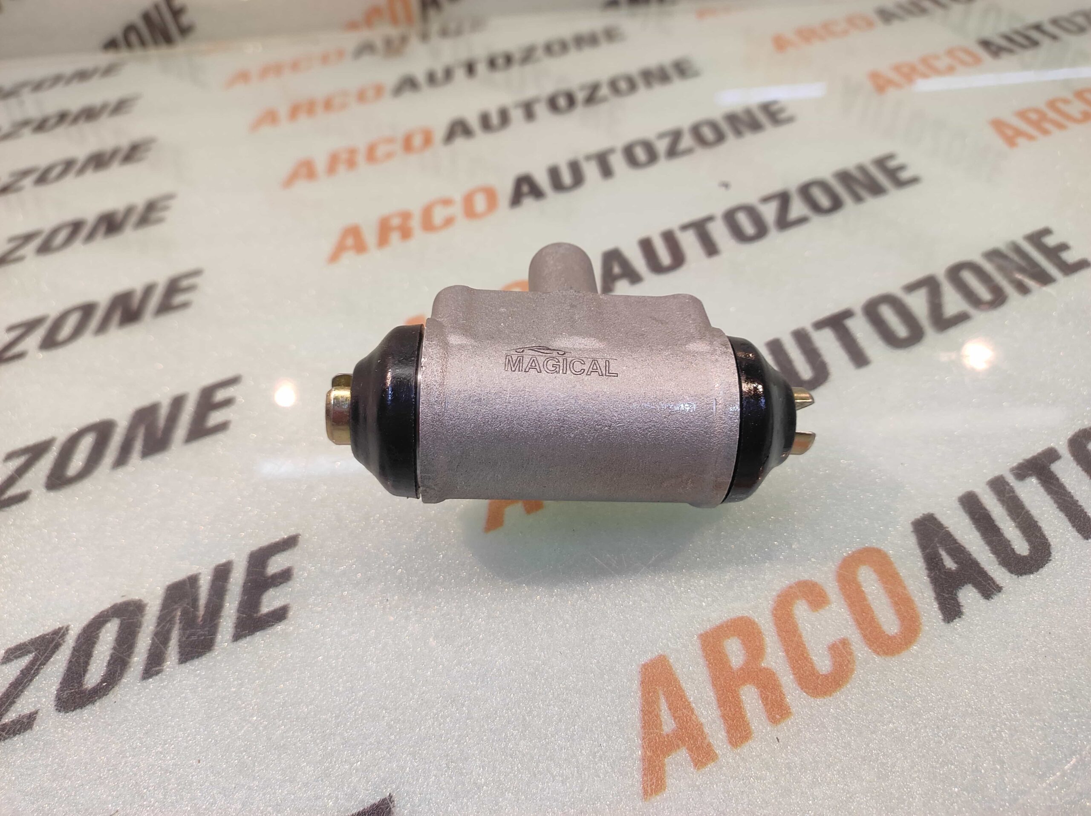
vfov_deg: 74.7
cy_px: 408
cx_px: 546
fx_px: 535
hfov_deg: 91.1
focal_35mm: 17
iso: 190
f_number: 1.79
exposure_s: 1/33
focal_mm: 4.74
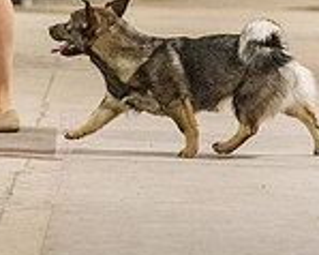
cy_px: -124
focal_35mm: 448
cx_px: 111
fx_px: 4227
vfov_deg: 3.4
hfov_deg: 4.3
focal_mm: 105
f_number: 3.2
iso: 6400
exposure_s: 1/400
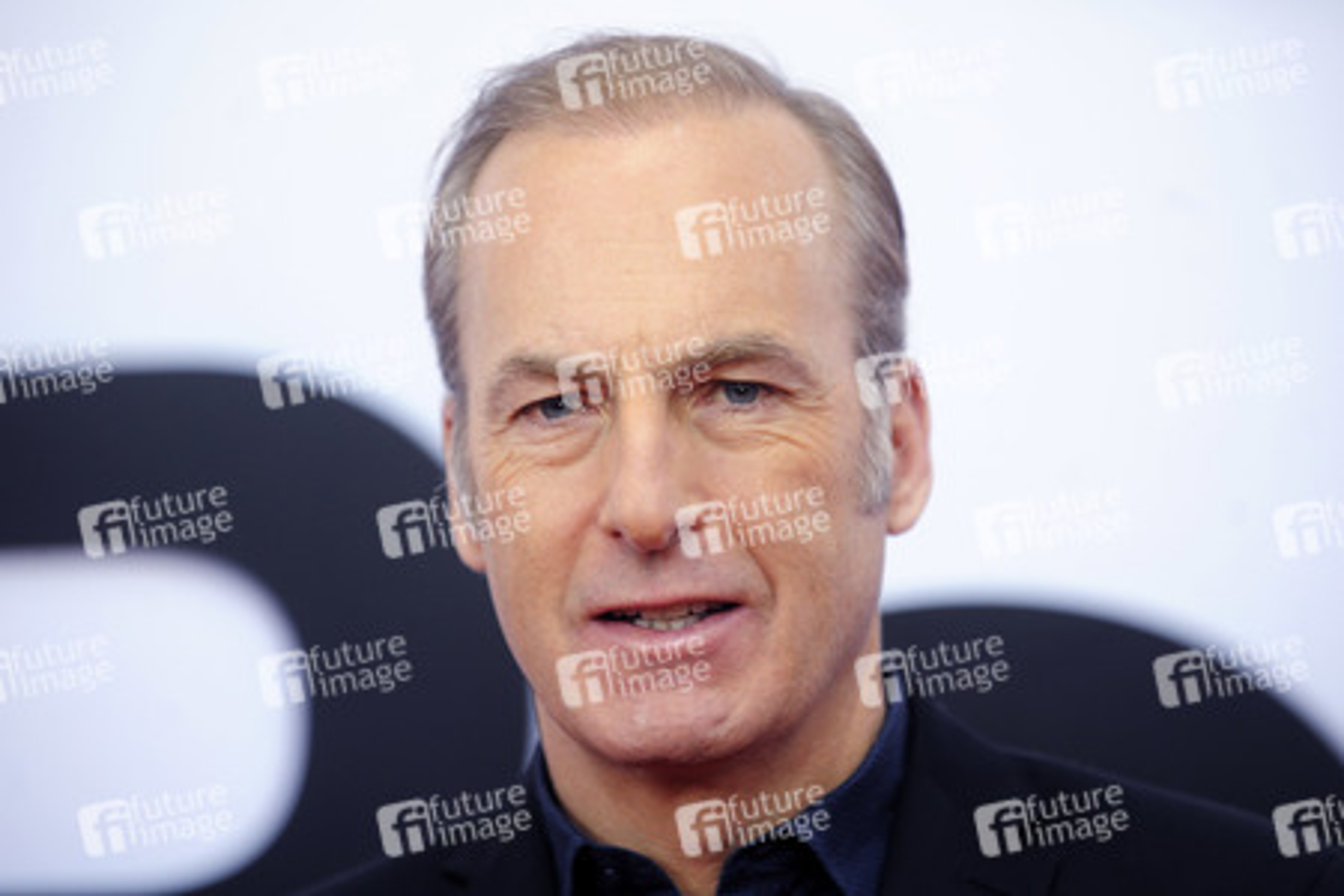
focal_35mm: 185
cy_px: 448
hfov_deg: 11.1
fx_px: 6906
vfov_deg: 7.4
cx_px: 672
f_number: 4
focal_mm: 185
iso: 1600
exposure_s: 1/500
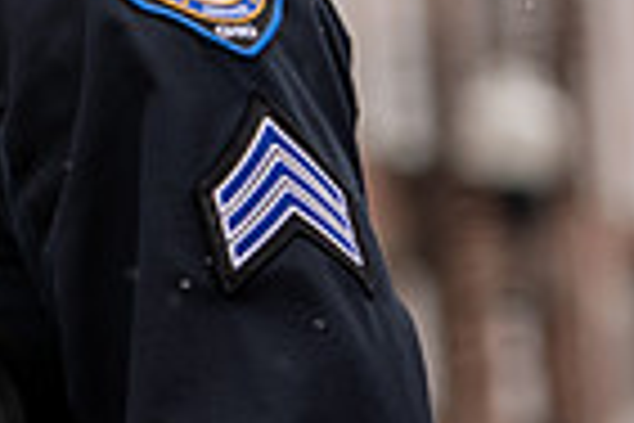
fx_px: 8100
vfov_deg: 3.0
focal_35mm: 460
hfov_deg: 4.4
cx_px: -499
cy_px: -101
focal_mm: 112
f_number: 4
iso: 125
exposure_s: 1/500
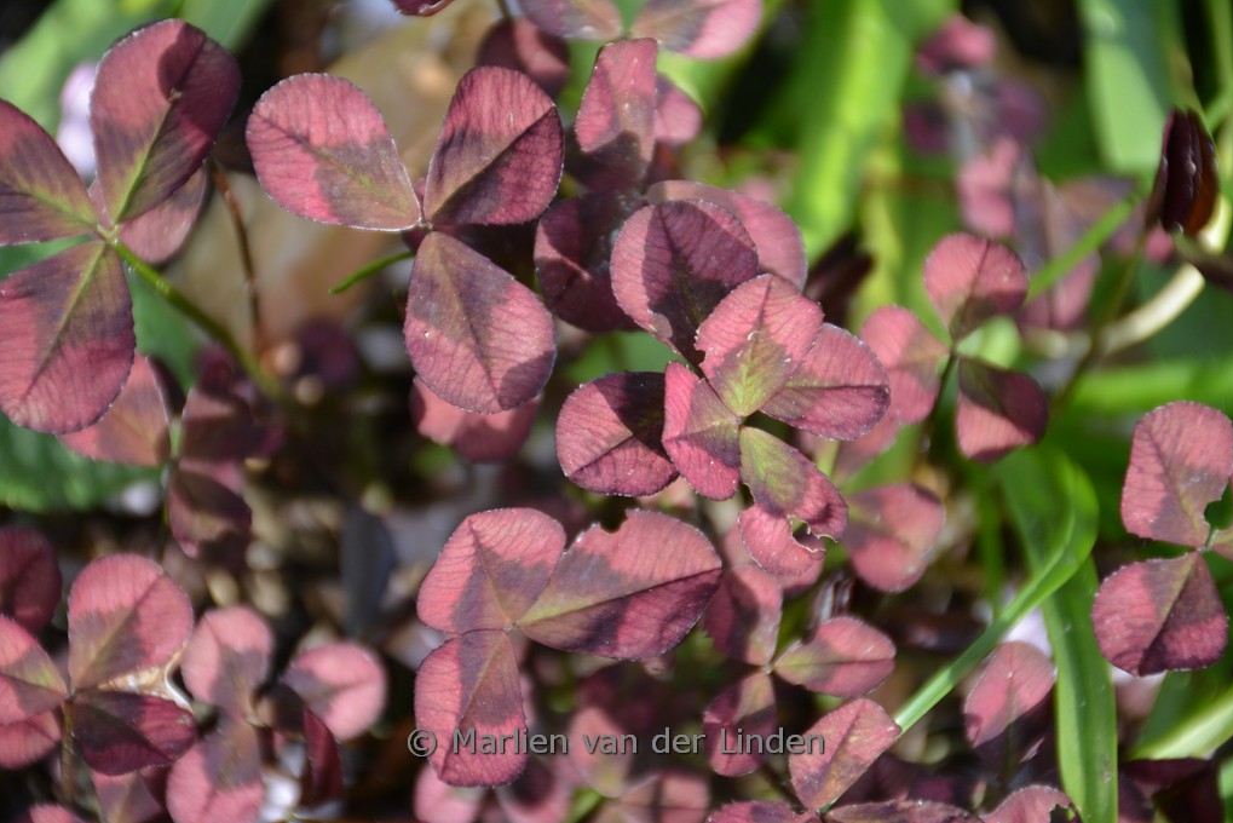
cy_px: 412
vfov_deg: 6.5
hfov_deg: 9.7
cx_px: 618
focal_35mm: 211
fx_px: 7228
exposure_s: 1/250
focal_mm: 140
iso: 400
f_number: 5.6
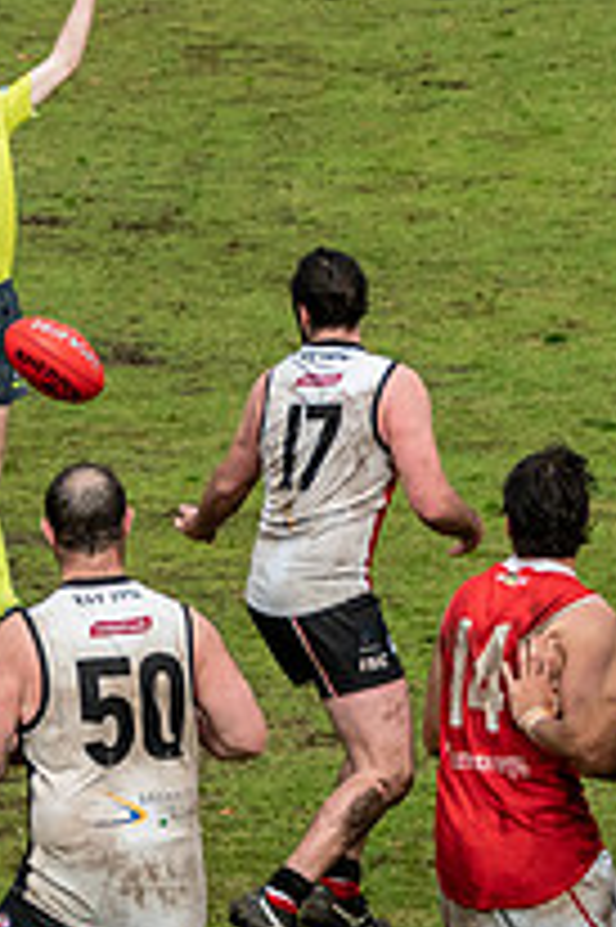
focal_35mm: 321
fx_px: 8252
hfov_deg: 4.3
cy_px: 452
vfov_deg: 6.4
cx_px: 314
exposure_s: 1/1600
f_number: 6.3
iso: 800
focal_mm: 70
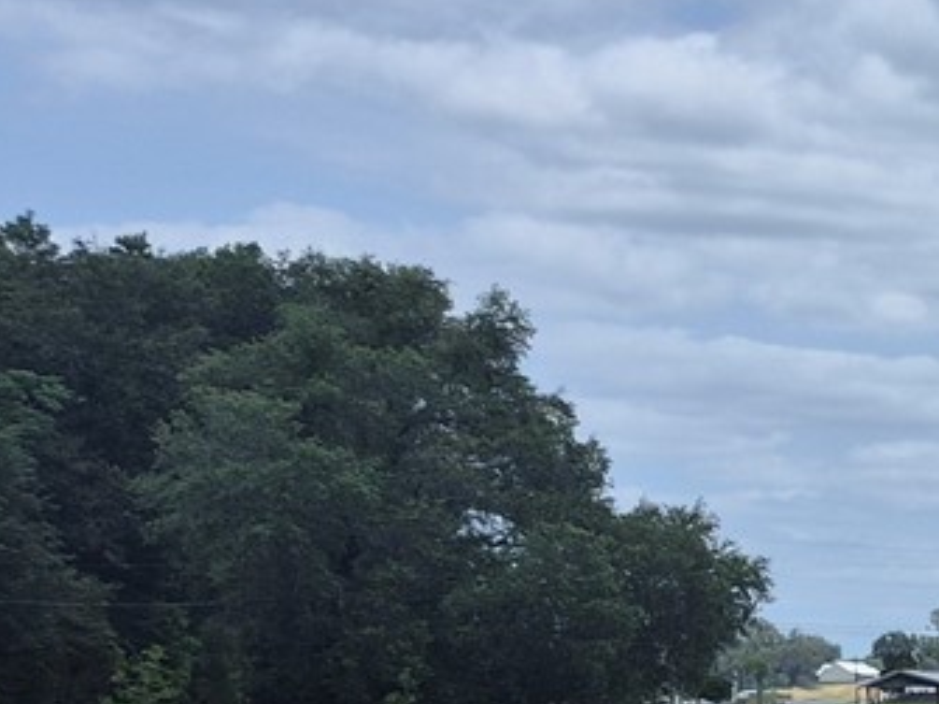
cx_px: 2139
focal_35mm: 110
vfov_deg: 12.9
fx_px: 2983
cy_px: 973
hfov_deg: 13.7
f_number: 1.8
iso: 25
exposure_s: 1/2736
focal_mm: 5.4
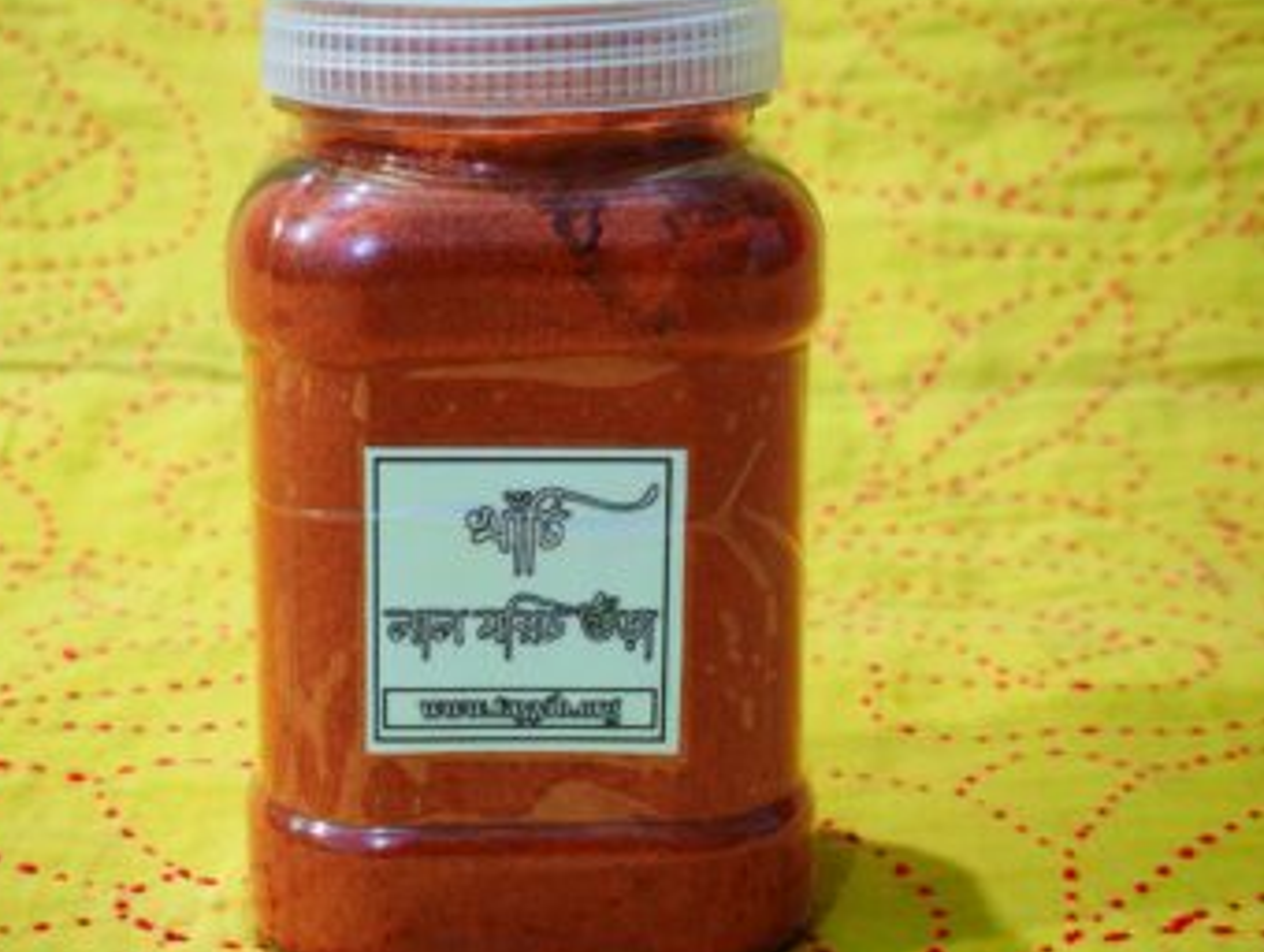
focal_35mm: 72
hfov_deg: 26.9
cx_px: 506
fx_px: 2633
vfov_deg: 20.5
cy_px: 452
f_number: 1.95
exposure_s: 1/50
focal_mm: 5.52
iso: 800
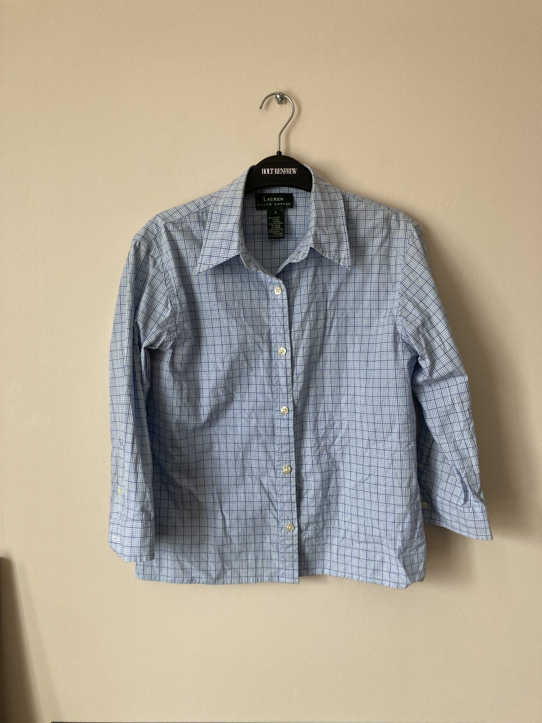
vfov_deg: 63.4
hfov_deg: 49.7
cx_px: 271
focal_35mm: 28
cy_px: 362
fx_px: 585
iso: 80
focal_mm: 3.99
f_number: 1.8
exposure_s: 1/88
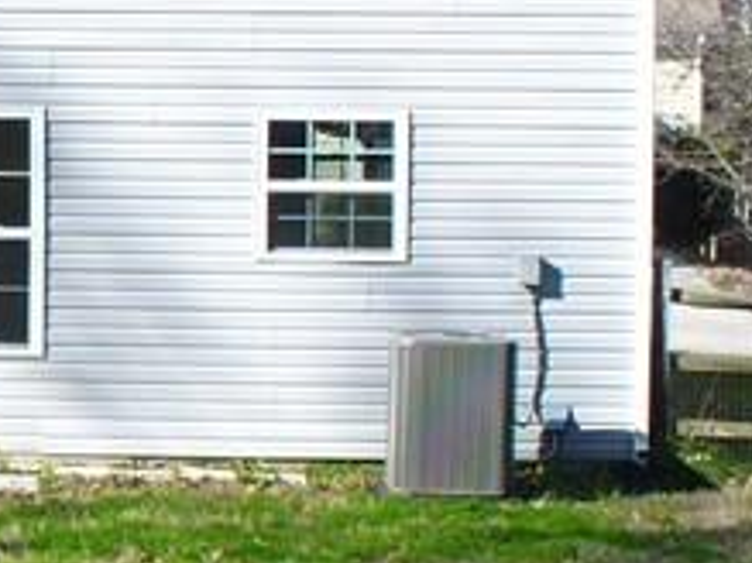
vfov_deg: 8.6
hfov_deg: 11.1
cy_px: 213
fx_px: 3756
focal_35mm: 173
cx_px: -326
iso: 80
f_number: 5.6
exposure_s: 1/250
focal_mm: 6.1
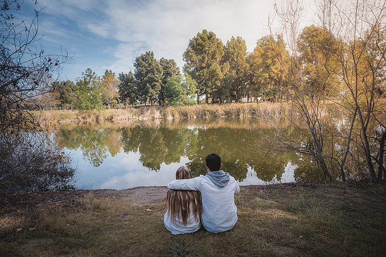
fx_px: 193
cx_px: 193
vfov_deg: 67.4
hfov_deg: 90.0
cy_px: 128
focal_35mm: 18
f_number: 2.8
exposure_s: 1/1600
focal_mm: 18
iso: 250
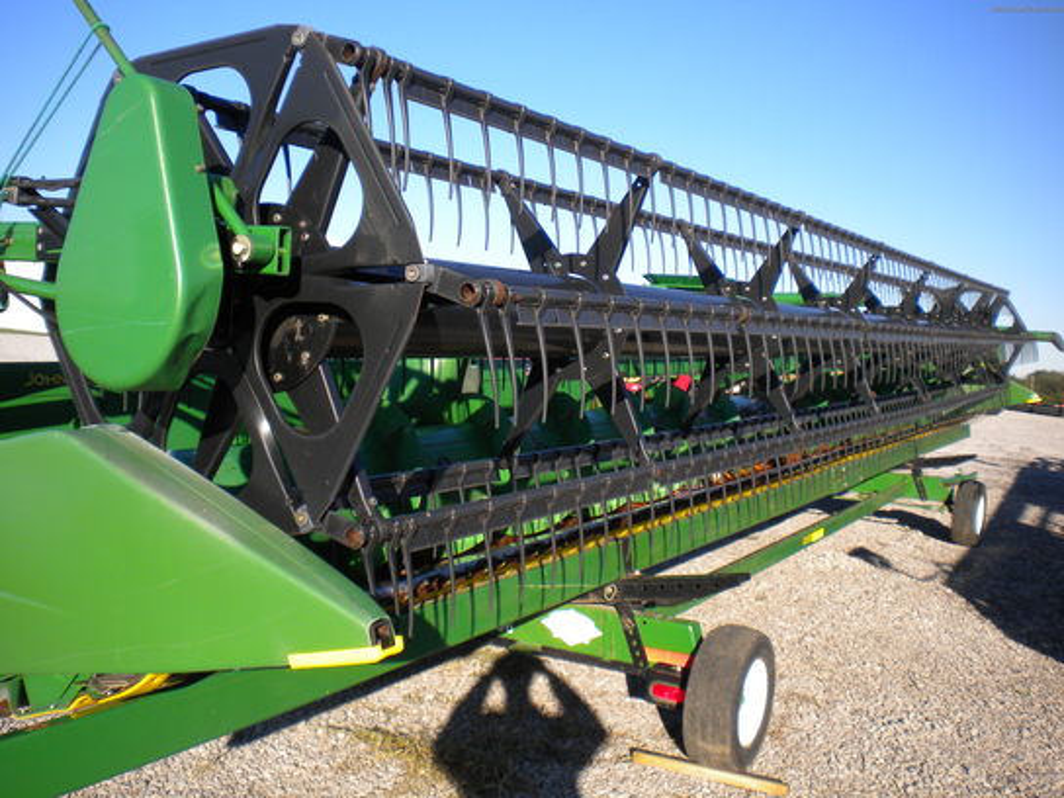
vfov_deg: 40.7
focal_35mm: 35
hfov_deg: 52.6
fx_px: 1076
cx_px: 532
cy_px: 399
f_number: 4.6
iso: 80
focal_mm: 6.3
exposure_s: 1/391
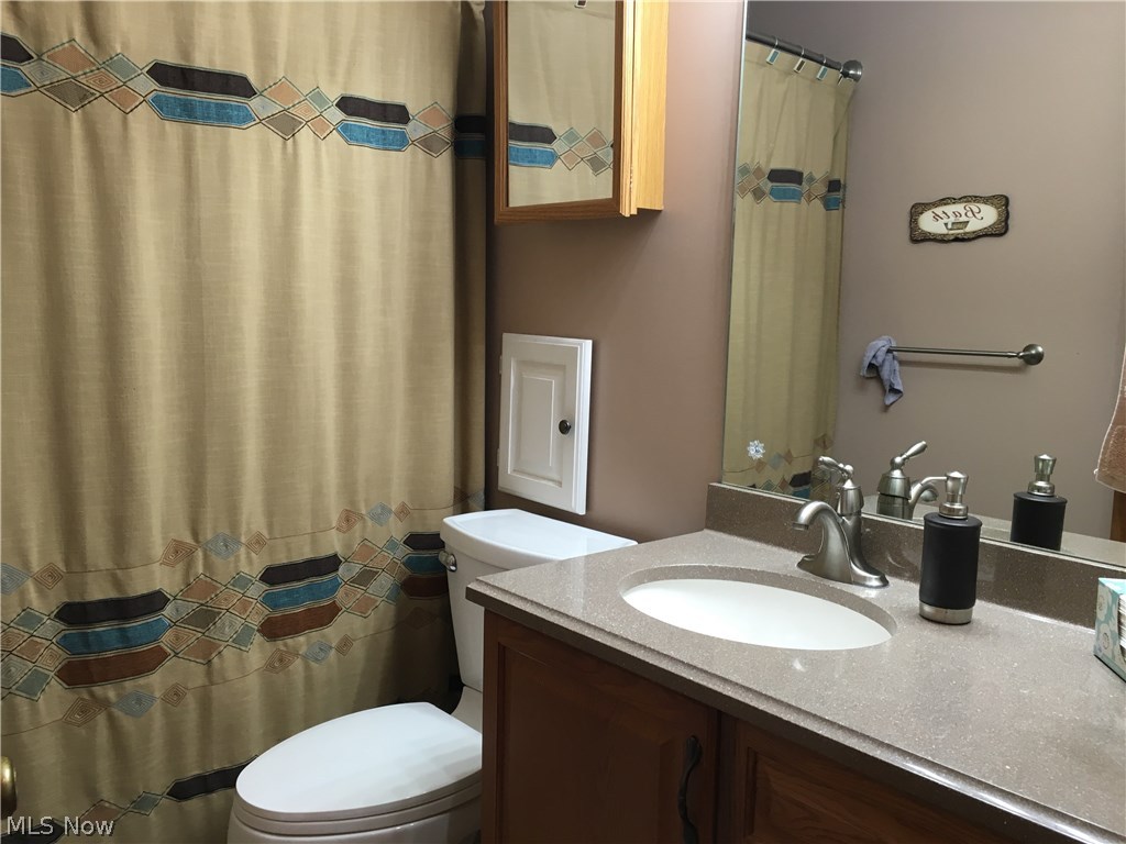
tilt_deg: -6.5
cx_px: 563
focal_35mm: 29
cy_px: 422
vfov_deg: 48.2
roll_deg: -0.9
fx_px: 943
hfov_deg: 61.7
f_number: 2.2
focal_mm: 4.15
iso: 64
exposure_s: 1/30
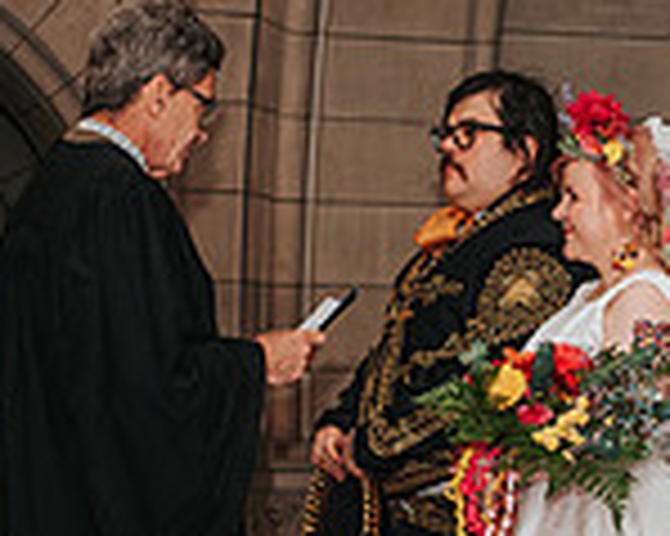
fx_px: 2814
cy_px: 394
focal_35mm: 142
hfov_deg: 13.5
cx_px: 509
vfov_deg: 10.8
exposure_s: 1/200
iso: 1000
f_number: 3.5
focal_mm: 35
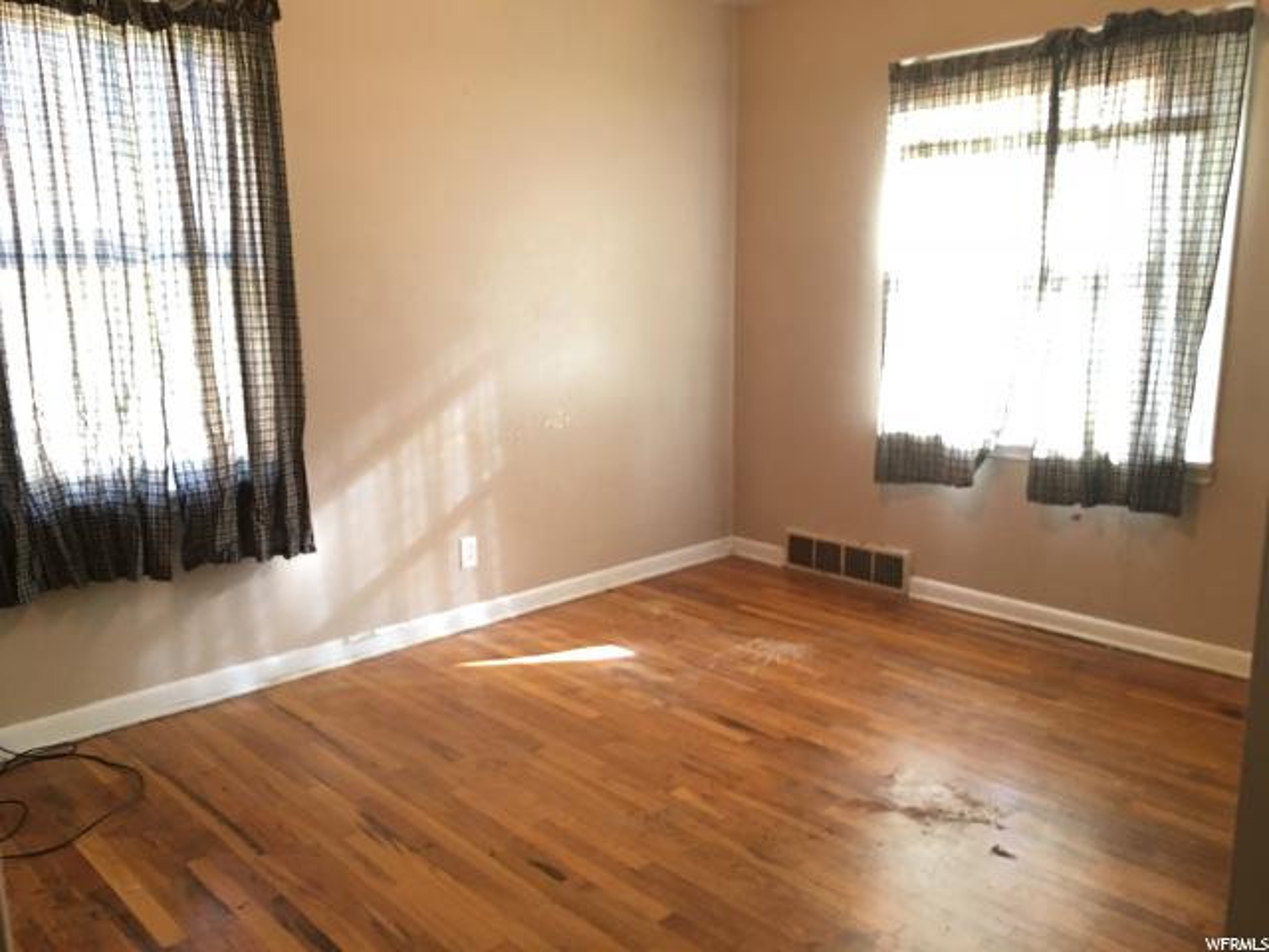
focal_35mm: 29
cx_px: 634
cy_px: 476
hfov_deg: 61.7
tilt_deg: -12.0
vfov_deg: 48.2
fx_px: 1063
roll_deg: +1.3
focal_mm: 4.15
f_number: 2.2
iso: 100
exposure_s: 1/30
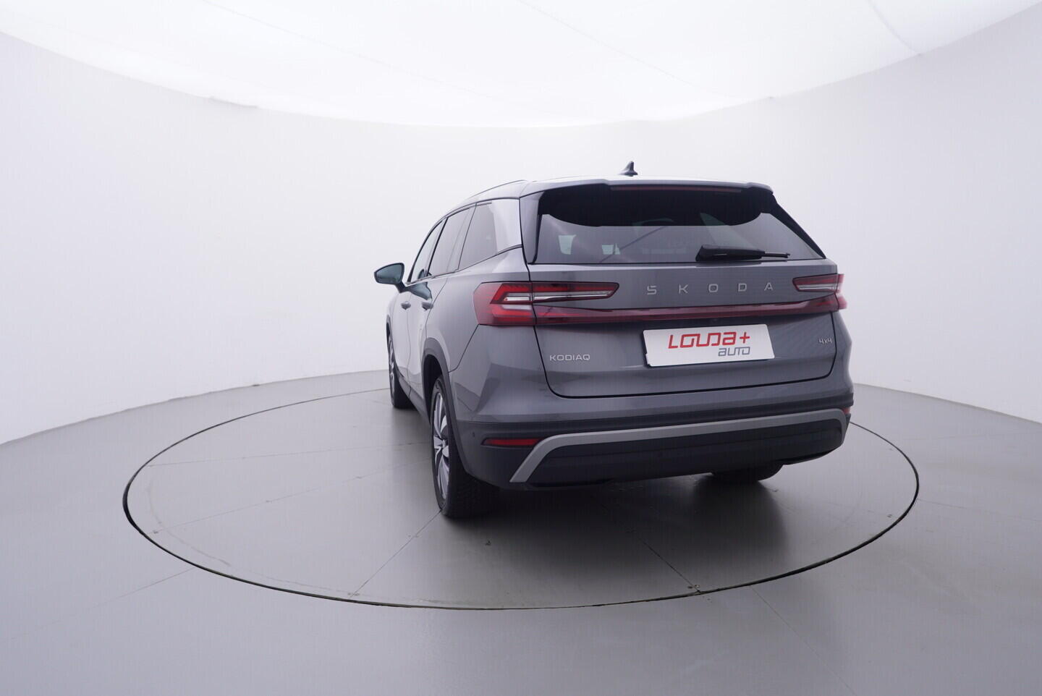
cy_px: 348
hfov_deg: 77.3
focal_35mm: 22
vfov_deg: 56.2
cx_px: 521
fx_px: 652
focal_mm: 15
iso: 200
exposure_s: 1/80
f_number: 5
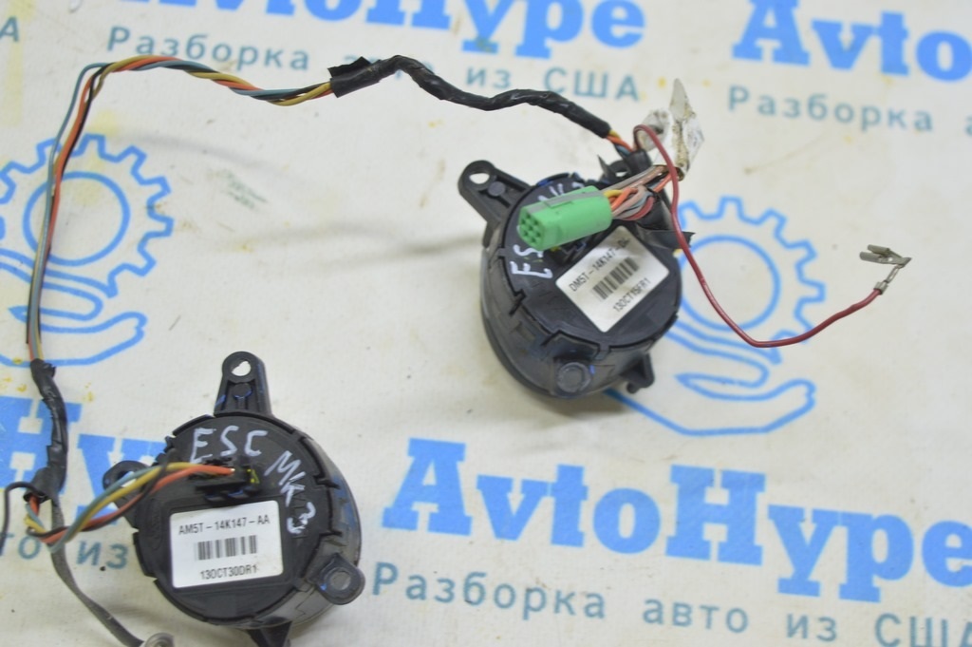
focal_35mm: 63
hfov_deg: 31.9
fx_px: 1700
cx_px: 486
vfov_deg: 21.5
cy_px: 324
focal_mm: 42
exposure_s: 1/20
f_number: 5.6
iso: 400
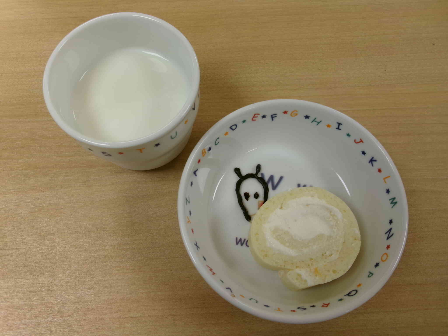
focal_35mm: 28
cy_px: 168
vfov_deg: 49.7
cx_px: 224
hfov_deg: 63.4
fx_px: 362
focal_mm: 5.1
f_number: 3.9
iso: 100
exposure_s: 1/100
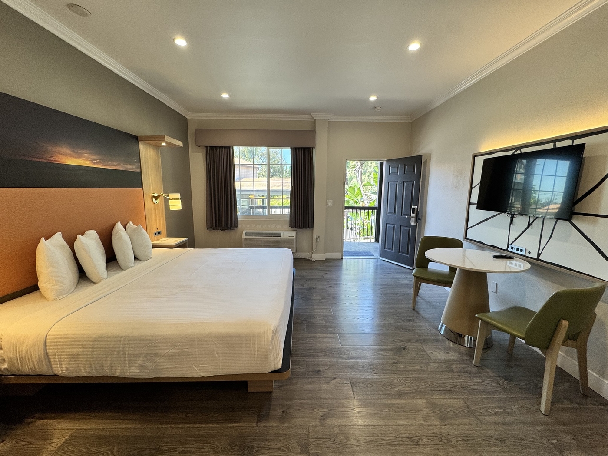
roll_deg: -0.3
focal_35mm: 14
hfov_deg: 102.1
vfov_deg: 85.7
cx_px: 304
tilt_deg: -9.5
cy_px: 228
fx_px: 246
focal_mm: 2.22
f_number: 2.2
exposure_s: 1/120
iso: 125
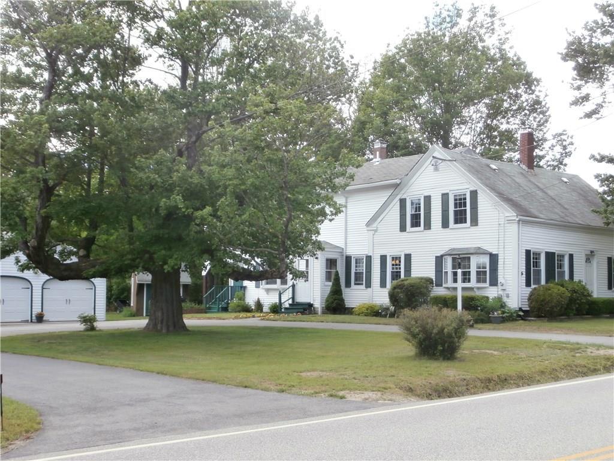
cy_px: 230
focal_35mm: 47
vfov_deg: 30.9
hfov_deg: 40.4
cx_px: 307
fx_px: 834
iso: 100
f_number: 4.2
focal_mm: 8.29
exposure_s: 1/250
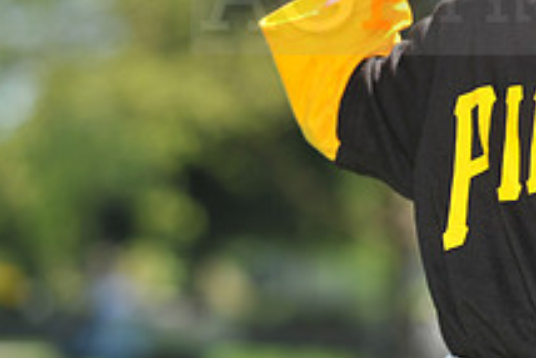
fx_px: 4514
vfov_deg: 4.5
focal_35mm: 303
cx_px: 611
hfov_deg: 6.8
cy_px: -20
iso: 200
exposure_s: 1/1000
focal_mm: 112
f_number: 4
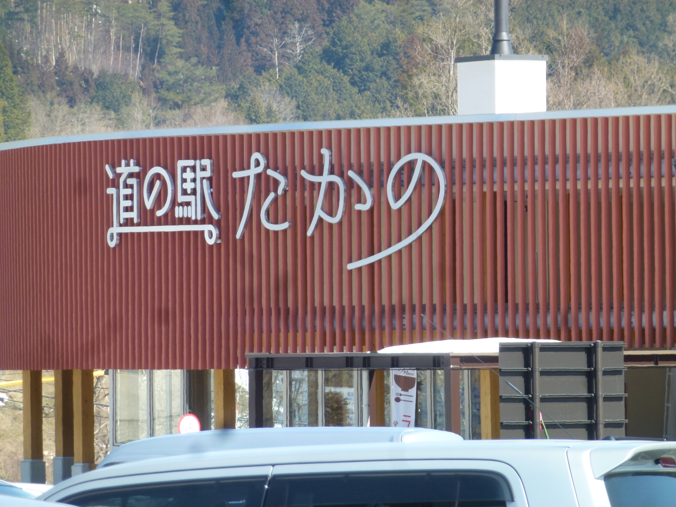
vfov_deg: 4.5
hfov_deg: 6.1
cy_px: 254
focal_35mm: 327
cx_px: 338
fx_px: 6386
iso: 100
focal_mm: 58.6
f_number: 5.8
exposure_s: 1/125
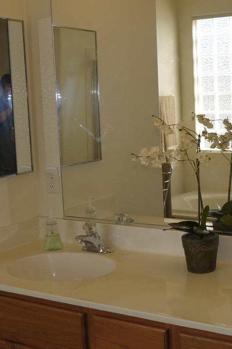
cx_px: 206
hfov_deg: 24.0
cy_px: 169
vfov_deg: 36.2
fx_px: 532
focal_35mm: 55
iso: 160
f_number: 6.3
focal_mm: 14
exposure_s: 1/160
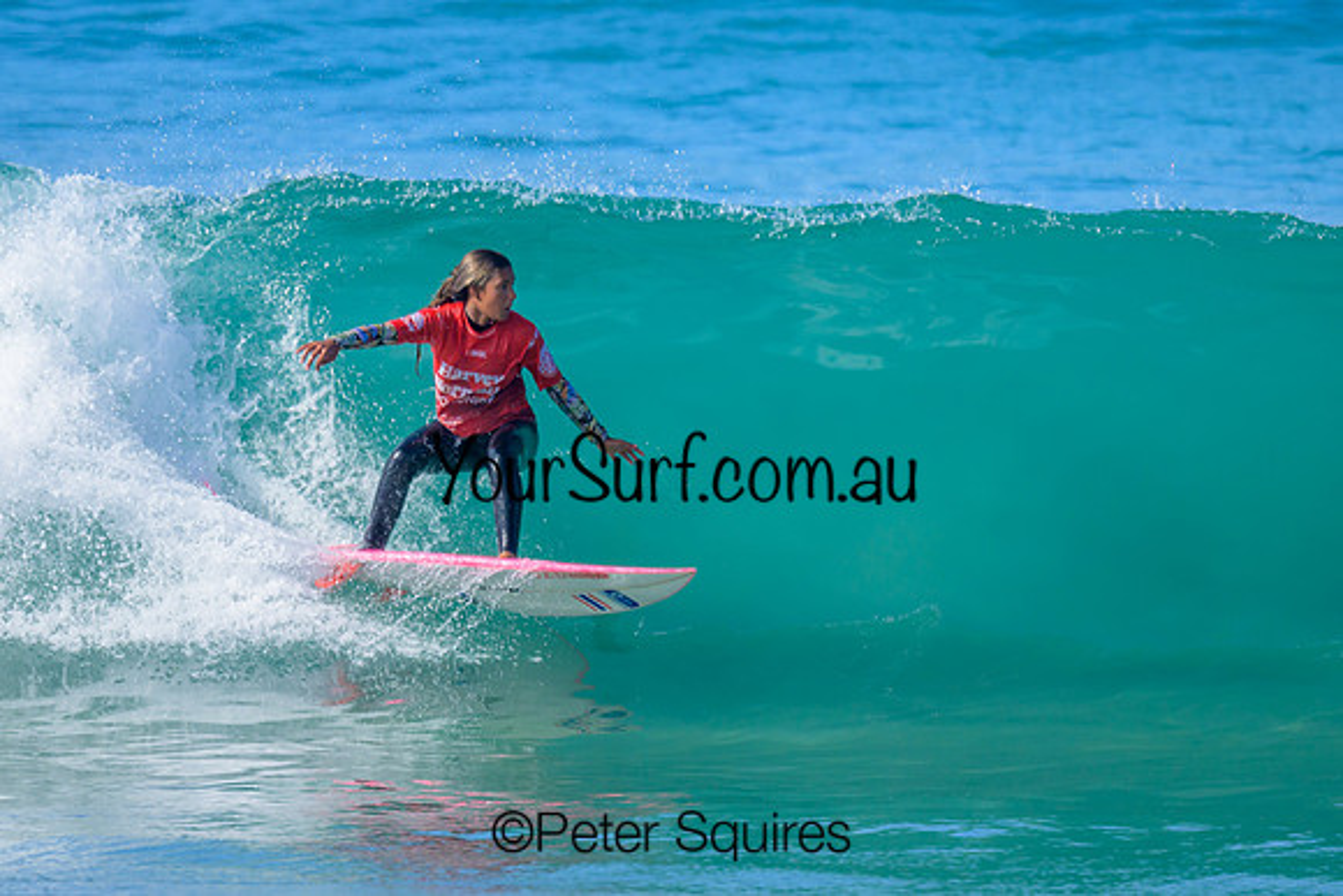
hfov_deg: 1.9
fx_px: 40984
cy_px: 360
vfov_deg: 1.3
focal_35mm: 1098
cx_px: 614
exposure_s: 1/2000
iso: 500
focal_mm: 800
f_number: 6.3
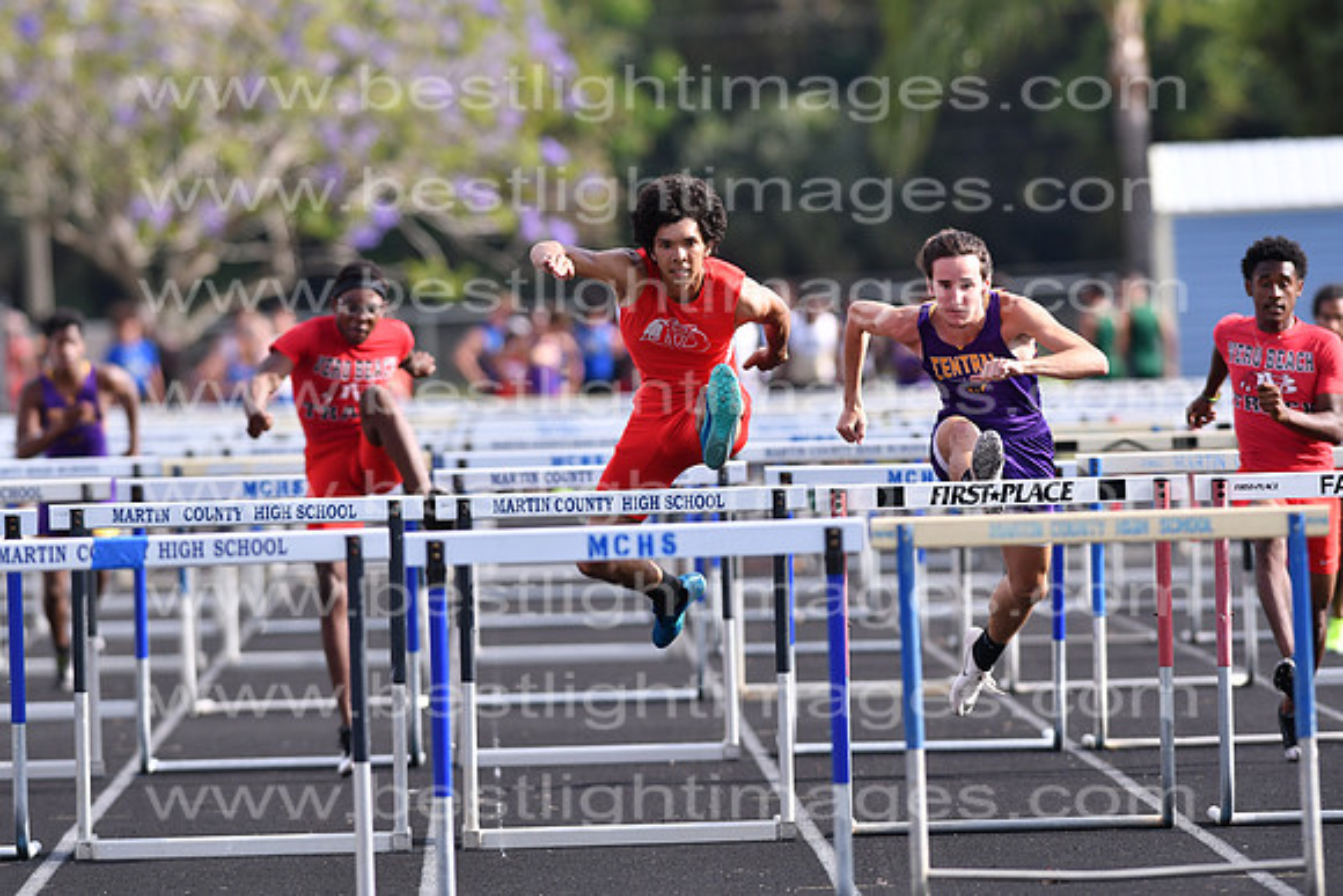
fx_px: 16791
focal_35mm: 450
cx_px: 672
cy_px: 448
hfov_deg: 4.6
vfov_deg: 3.1
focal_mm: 300
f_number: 4
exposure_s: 1/2500
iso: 400
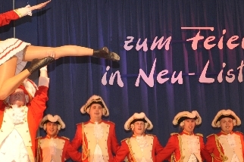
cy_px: 117
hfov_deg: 21.6
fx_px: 631
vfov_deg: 14.6
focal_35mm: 93
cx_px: 45
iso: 400
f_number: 5
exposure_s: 1/60
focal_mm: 25
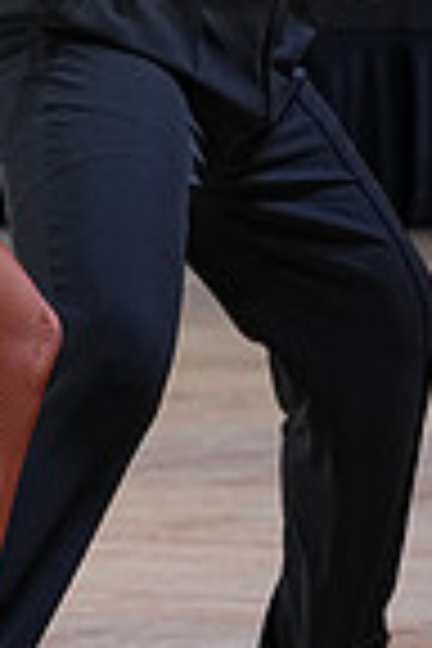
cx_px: 65
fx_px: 6156
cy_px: -122
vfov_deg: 6.0
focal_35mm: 342
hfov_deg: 4.0
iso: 1250
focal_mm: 85
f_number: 4
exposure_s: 1/500
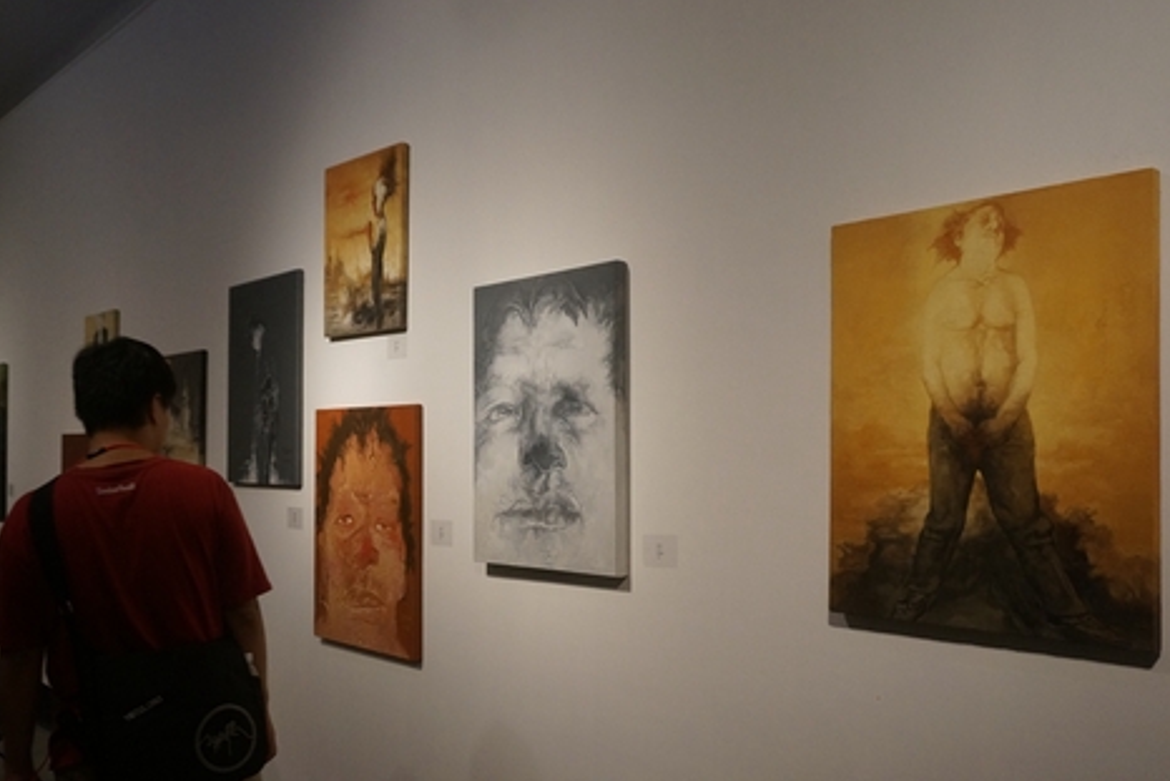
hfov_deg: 56.4
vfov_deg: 39.3
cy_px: 441
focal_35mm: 34
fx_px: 1092
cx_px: 580
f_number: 4
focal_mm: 19
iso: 1000
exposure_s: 1/50
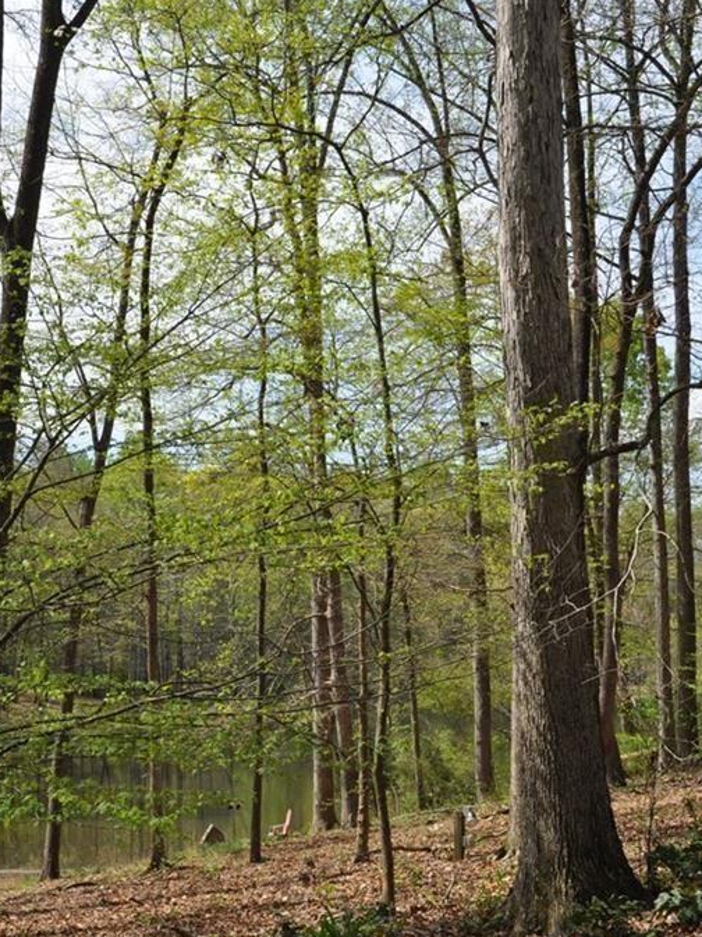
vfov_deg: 33.8
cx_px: 205
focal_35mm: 57
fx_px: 1543
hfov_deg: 25.4
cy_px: 470
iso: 200
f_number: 13
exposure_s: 1/200
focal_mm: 26
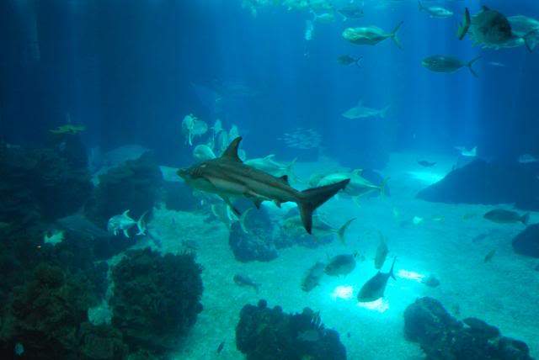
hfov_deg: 57.2
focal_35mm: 33
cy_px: 180
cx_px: 270
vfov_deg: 40.0
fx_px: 495
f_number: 3.8
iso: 1600
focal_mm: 22
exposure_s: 1/60
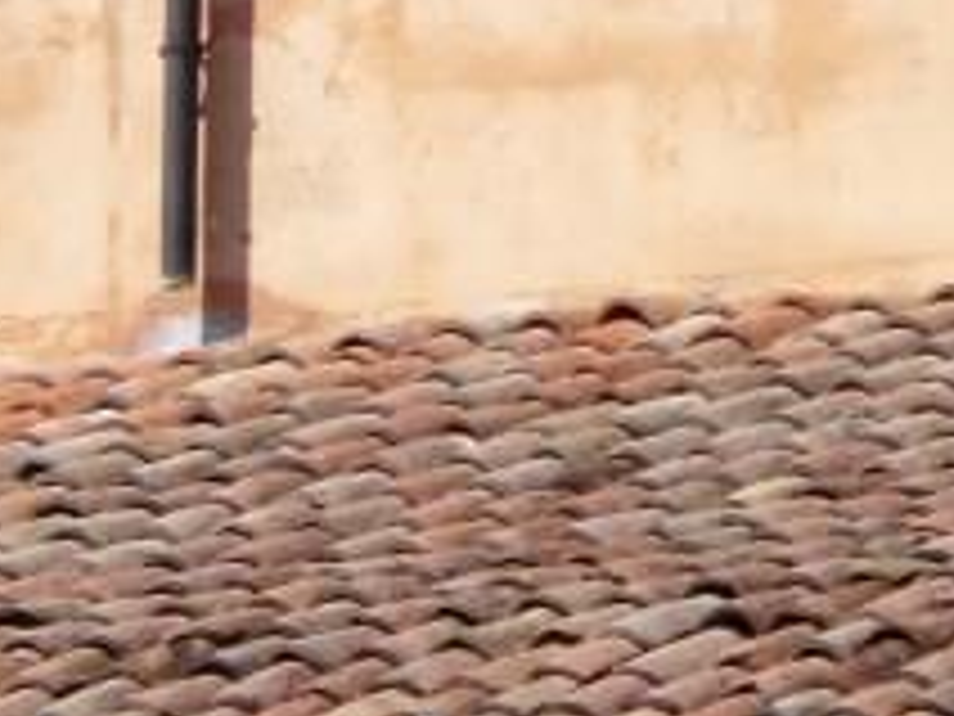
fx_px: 49690
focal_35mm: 1803
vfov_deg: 0.8
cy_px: -590
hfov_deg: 1.1
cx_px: 468
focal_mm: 66.8
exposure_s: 1/320
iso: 80
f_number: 6
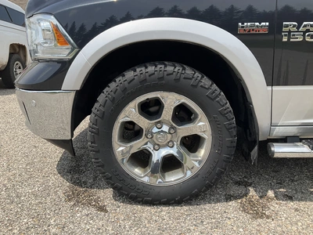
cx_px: 156
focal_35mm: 29
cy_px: 118
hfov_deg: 61.7
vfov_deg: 48.2
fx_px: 262
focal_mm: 3
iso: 25
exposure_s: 1/1534
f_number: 1.8
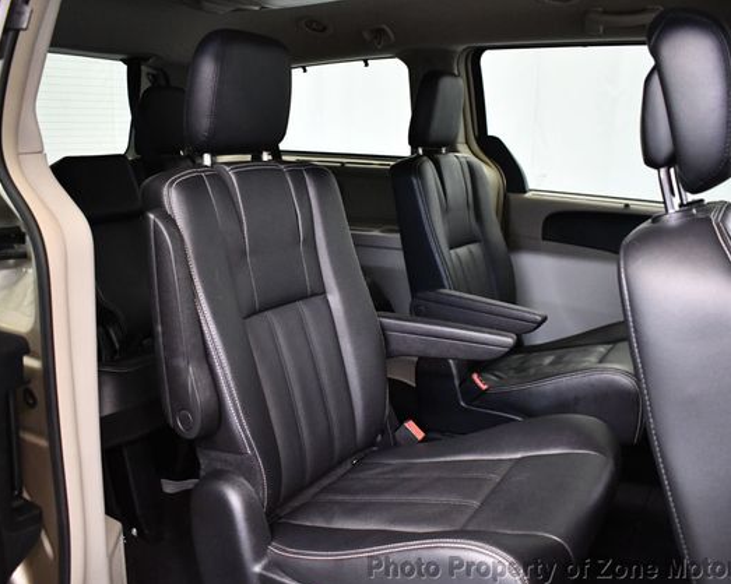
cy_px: 296
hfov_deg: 57.2
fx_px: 670
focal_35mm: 31
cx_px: 351
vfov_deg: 47.1
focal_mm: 18
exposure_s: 1/60
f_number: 3.5
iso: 4000
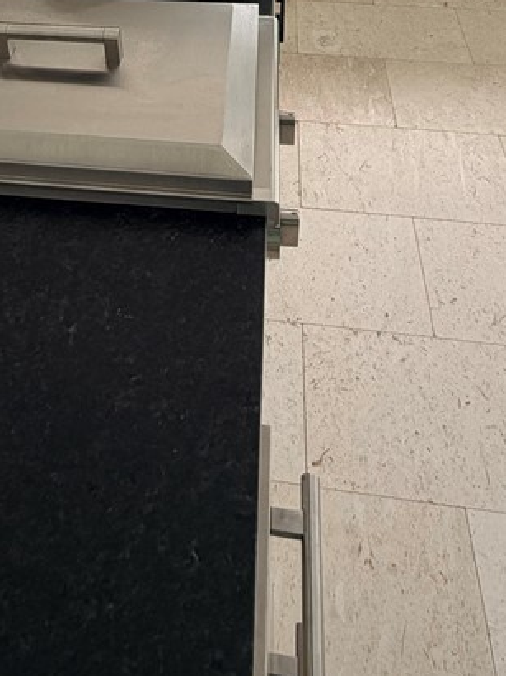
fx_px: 683
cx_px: 183
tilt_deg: -25.9
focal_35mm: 35
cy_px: -145
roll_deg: +3.1
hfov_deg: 40.3
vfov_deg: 38.2
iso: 50
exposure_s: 1/502
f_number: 2.2
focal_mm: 2.22
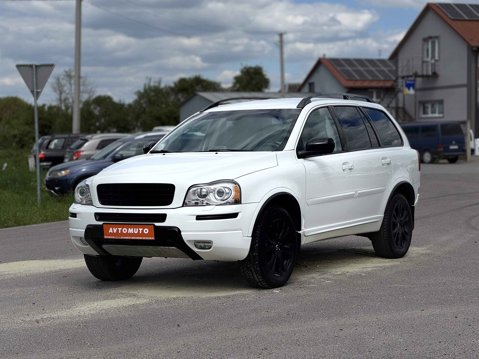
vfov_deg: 19.1
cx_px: 240
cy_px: 180
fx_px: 1065
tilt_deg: -1.9
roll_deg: -0.2
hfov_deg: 25.3
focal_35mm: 77
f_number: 2.8
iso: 25
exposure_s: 1/2538
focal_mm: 9
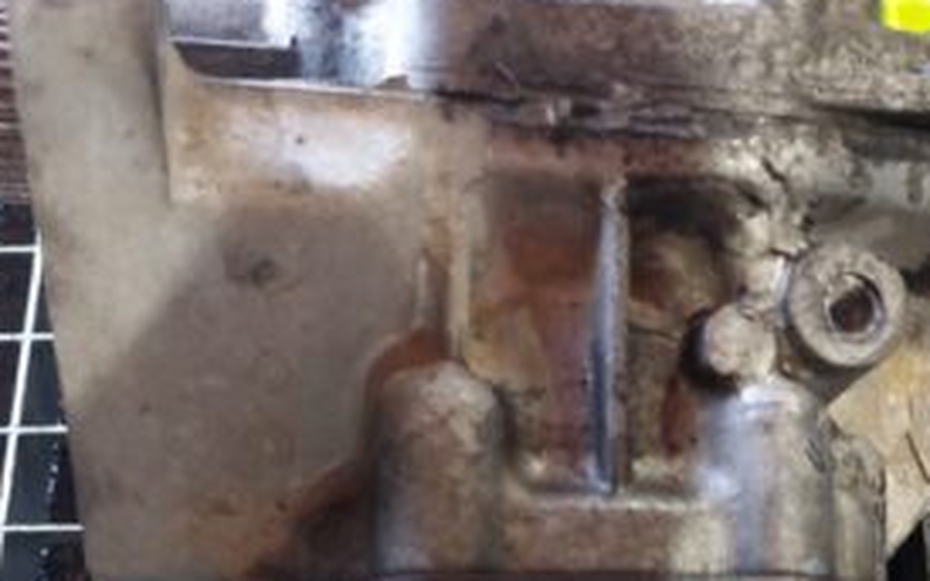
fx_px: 1469
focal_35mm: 58
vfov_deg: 20.9
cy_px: 686
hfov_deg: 34.8
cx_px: 614
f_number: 1.8
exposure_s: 1/33.3
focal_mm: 5.23
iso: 400
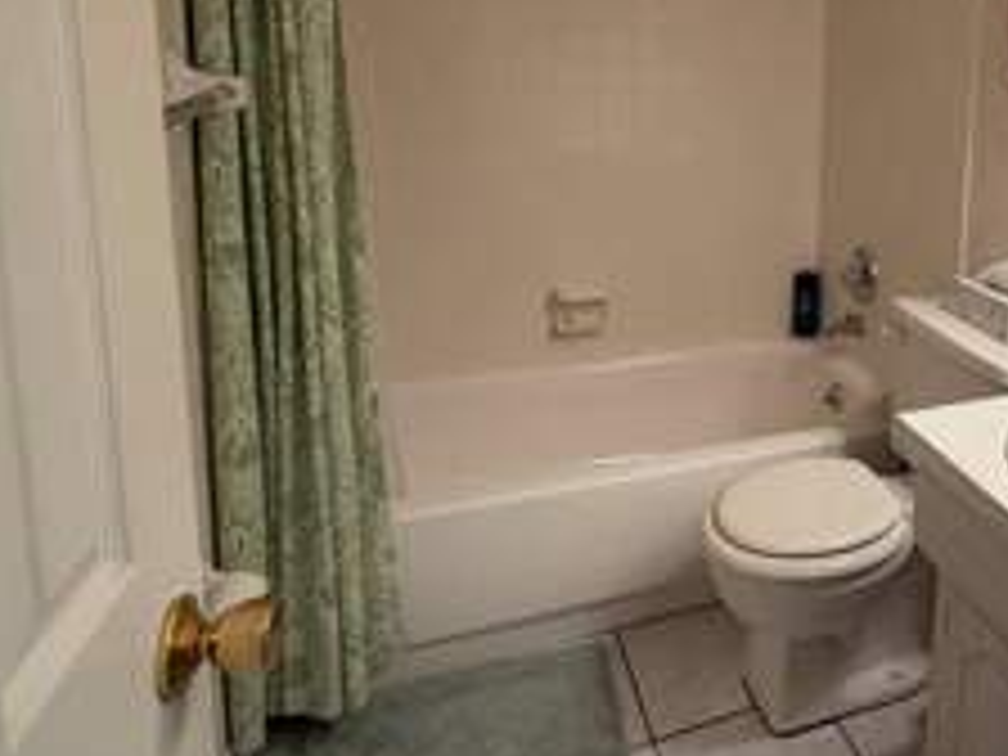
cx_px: 846
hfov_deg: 54.6
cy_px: 184
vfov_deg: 45.1
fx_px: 874
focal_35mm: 30
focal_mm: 2.22
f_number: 2.2
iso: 200
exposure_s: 1/120
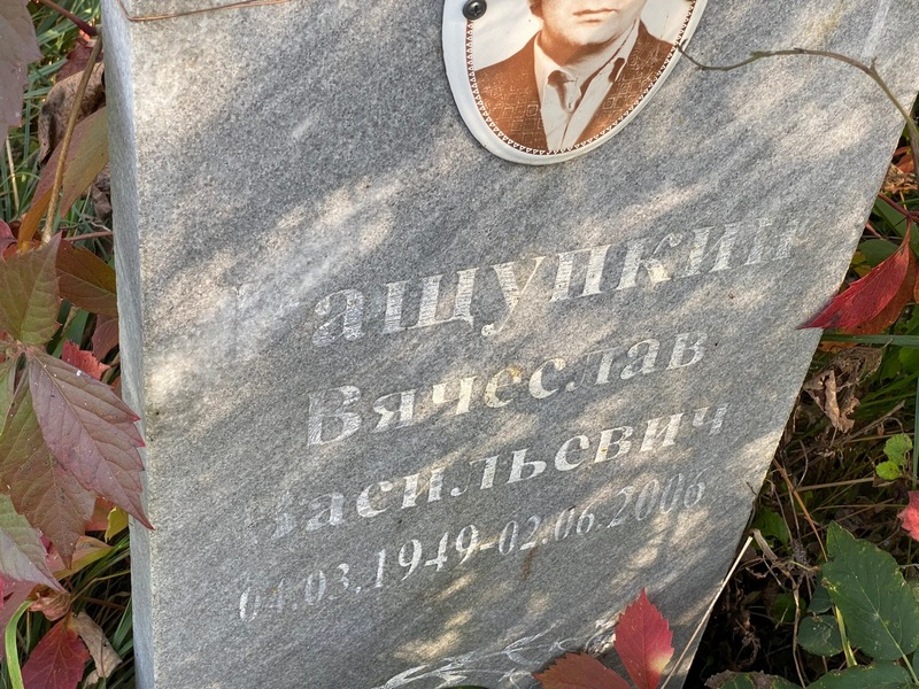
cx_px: 460
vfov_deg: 28.0
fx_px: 1381
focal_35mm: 52
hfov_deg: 36.8
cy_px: 344
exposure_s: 1/122
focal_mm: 6
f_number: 2
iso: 40
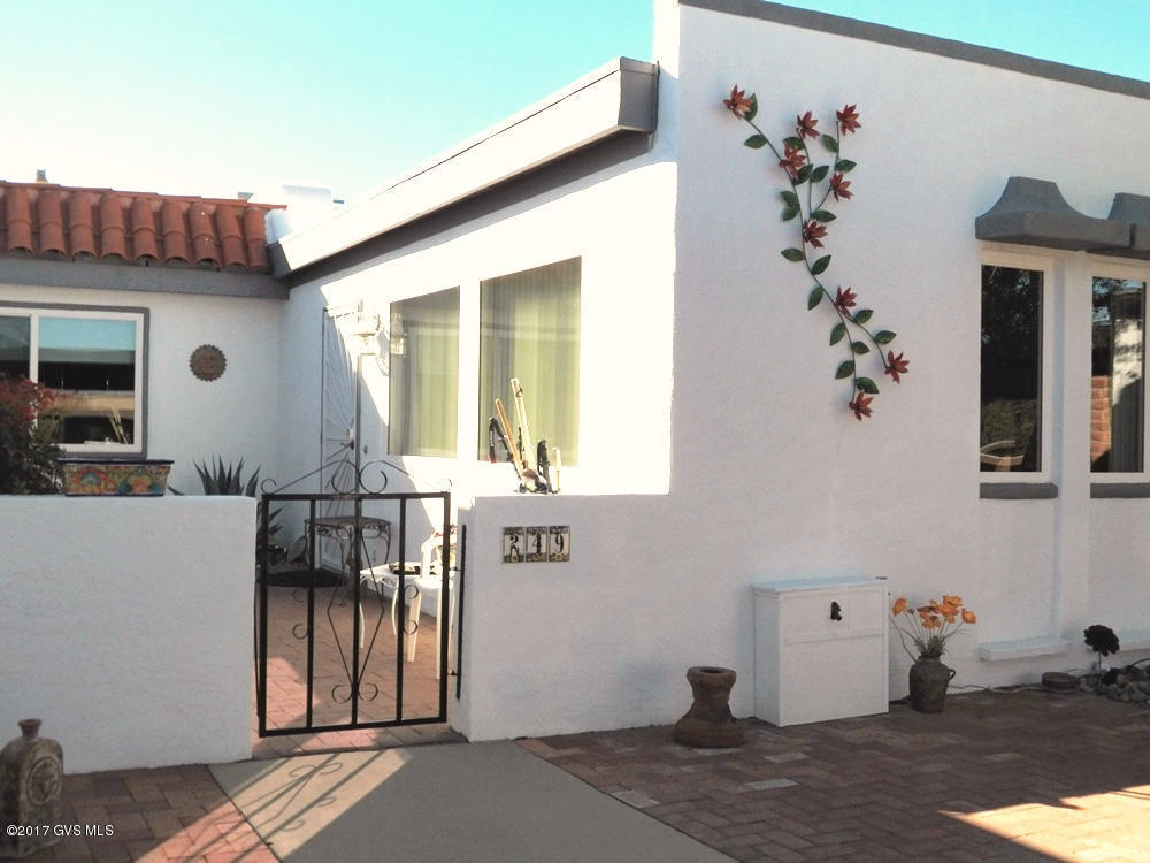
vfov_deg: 36.0
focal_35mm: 40
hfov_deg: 46.8
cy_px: 432
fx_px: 1329
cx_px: 575
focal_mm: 7.1
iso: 125
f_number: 4
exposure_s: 1/1600
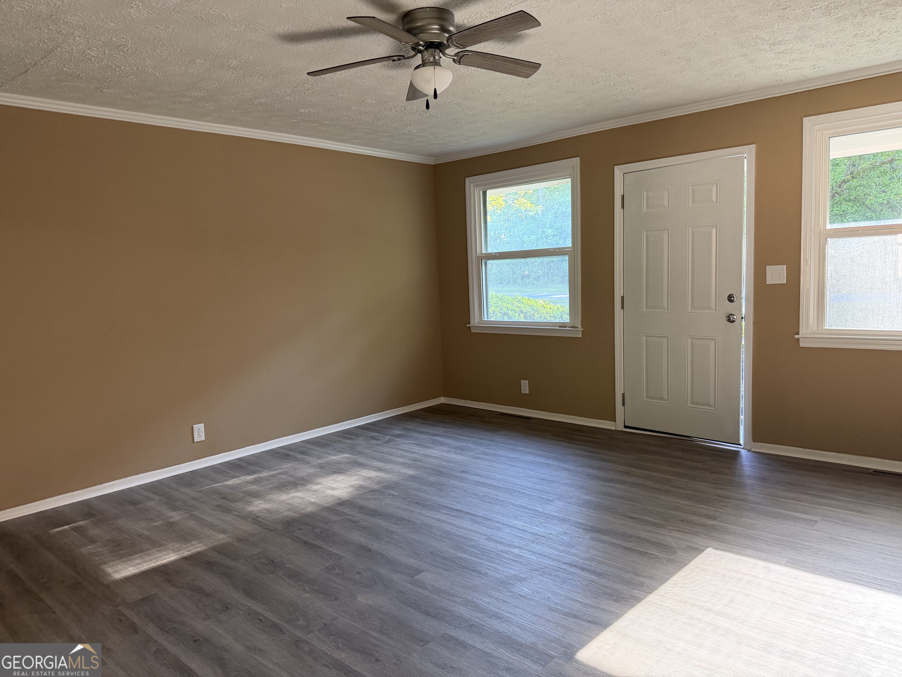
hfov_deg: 71.6
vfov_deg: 56.8
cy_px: 338
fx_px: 625
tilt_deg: -4.7
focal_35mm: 24
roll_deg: +2.8
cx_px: 451
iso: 400
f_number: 1.78
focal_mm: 6.76
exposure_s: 1/120
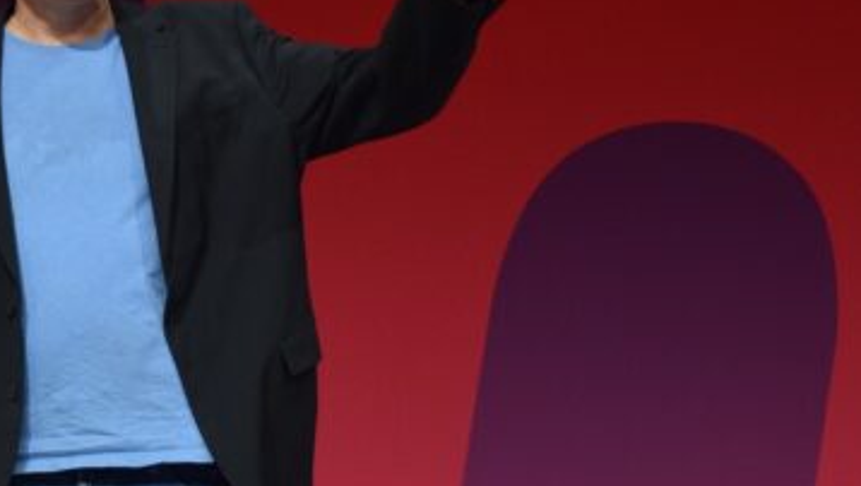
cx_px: 36
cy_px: 164
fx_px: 4044
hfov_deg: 12.0
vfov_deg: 6.9
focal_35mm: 177
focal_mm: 58
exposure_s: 1/500
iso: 1250
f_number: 4.8
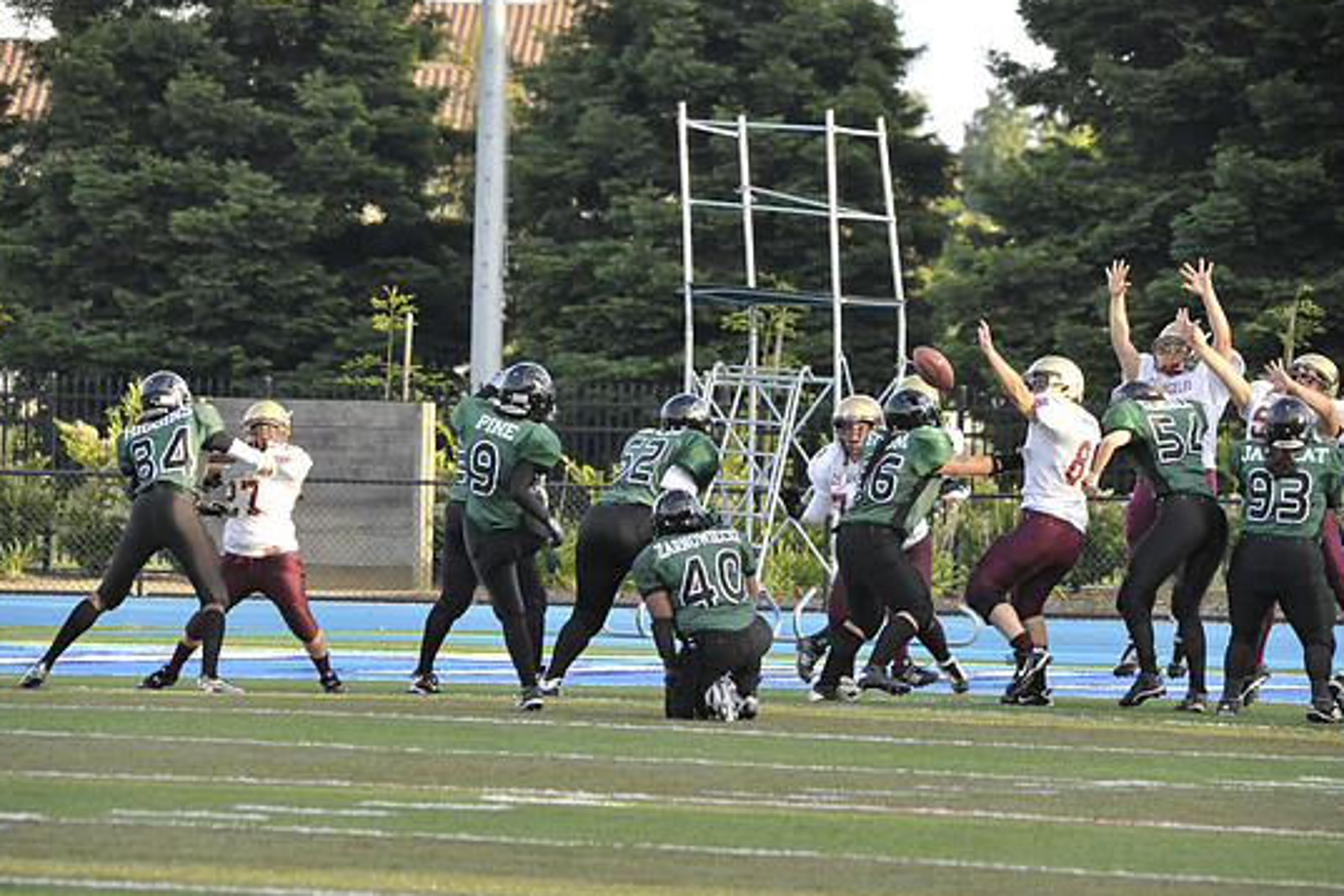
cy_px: 468
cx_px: 658
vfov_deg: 3.6
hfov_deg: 5.5
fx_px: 14111
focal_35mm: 378
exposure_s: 1/1000
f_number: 10
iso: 5600
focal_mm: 350
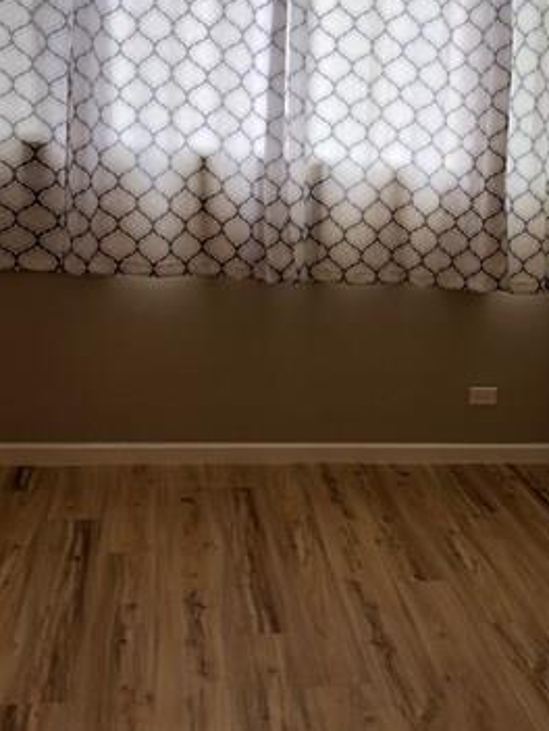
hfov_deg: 27.8
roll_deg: -6.1
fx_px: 1077
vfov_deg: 37.4
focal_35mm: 51
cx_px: 464
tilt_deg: -15.2
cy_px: 423
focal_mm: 4
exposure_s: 1/120
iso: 32
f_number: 1.8
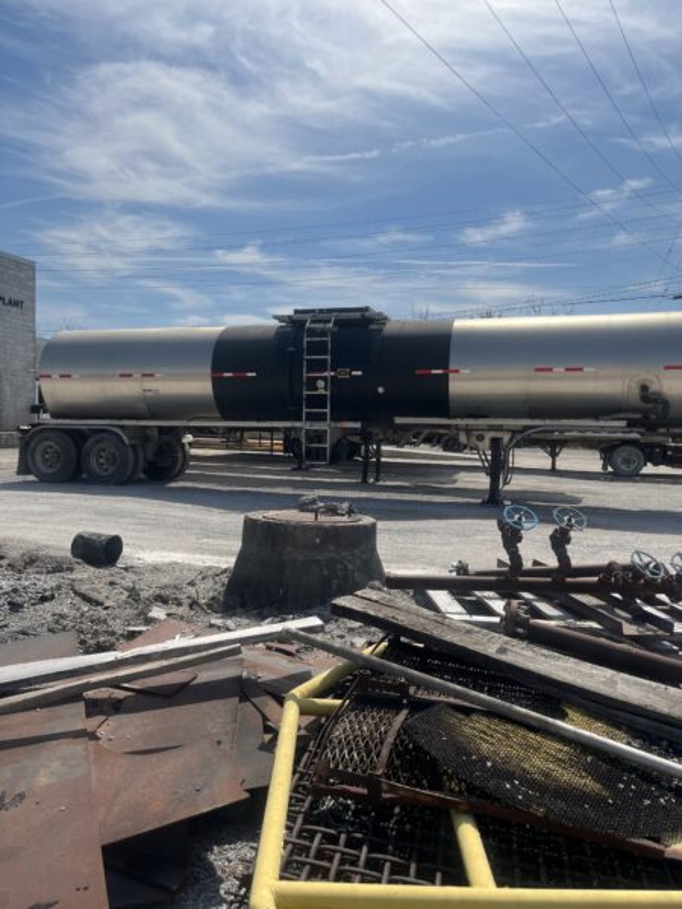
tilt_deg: -3.8
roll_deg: -1.1
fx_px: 683
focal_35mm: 26
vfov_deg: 67.3
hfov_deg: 53.1
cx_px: 341
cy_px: 454
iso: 50
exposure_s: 1/6494
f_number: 1.6
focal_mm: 5.1
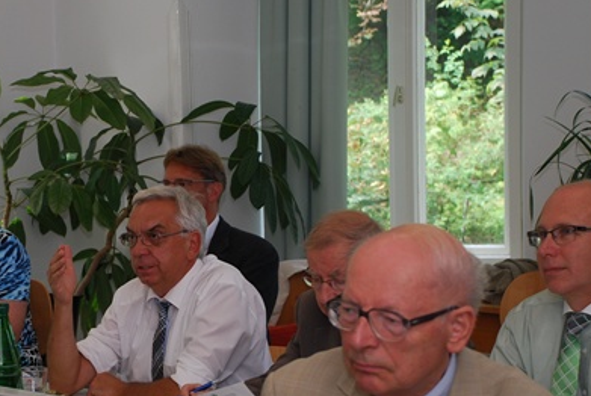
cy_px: 268
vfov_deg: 11.6
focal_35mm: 118
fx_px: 1940
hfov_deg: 17.2
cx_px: 127
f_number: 4.8
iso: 200
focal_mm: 48
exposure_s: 1/60
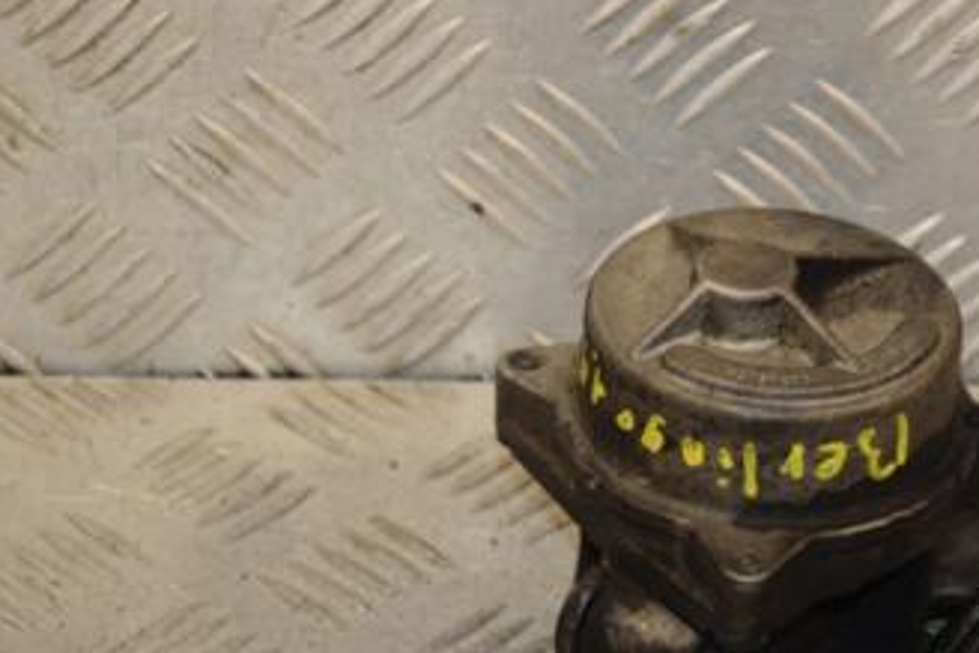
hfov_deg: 10.7
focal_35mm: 192
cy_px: 394
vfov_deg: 7.2
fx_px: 5223
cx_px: 725
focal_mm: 70
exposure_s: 1/200
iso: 800
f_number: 6.3
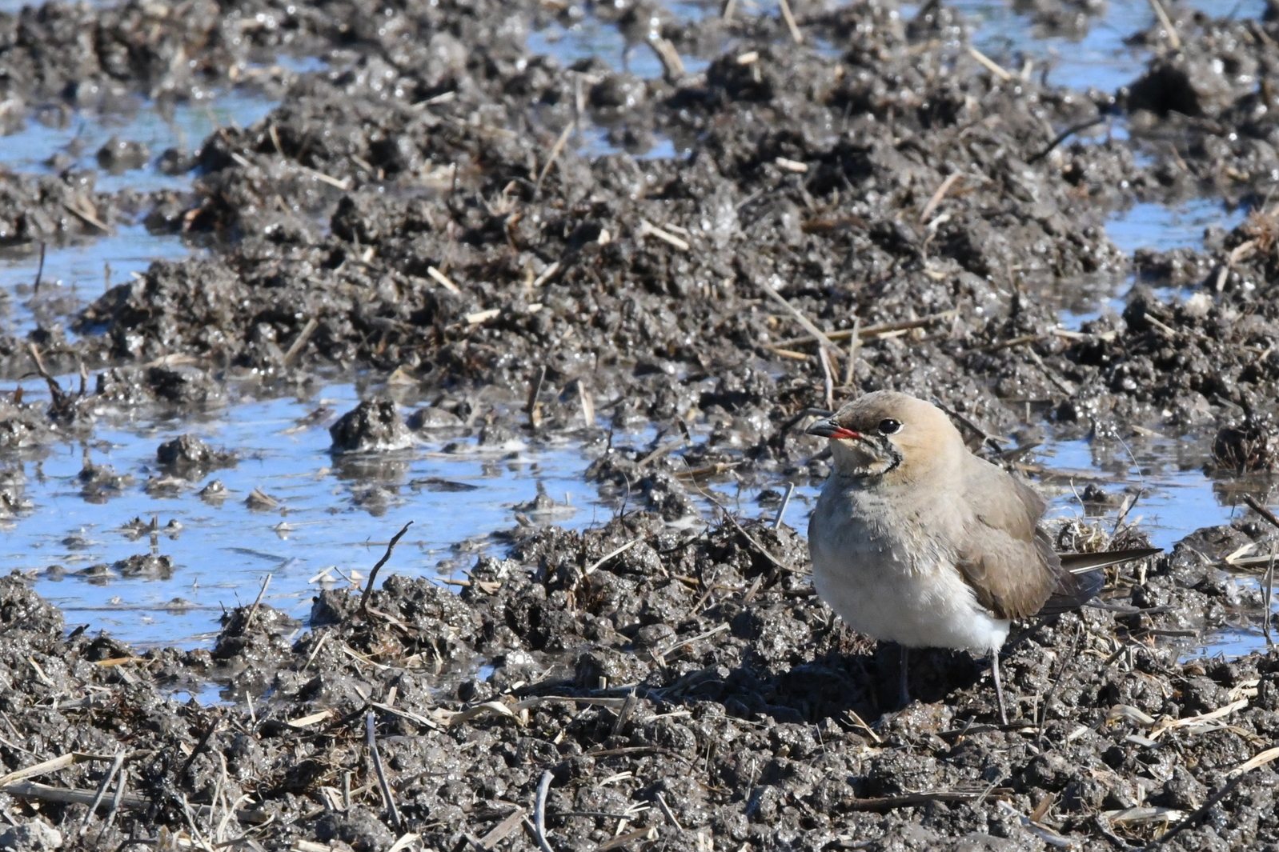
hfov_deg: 2.3
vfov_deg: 1.5
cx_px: 640
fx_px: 32040
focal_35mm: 902
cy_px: 427
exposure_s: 1/1600
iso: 5000
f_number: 20
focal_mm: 600
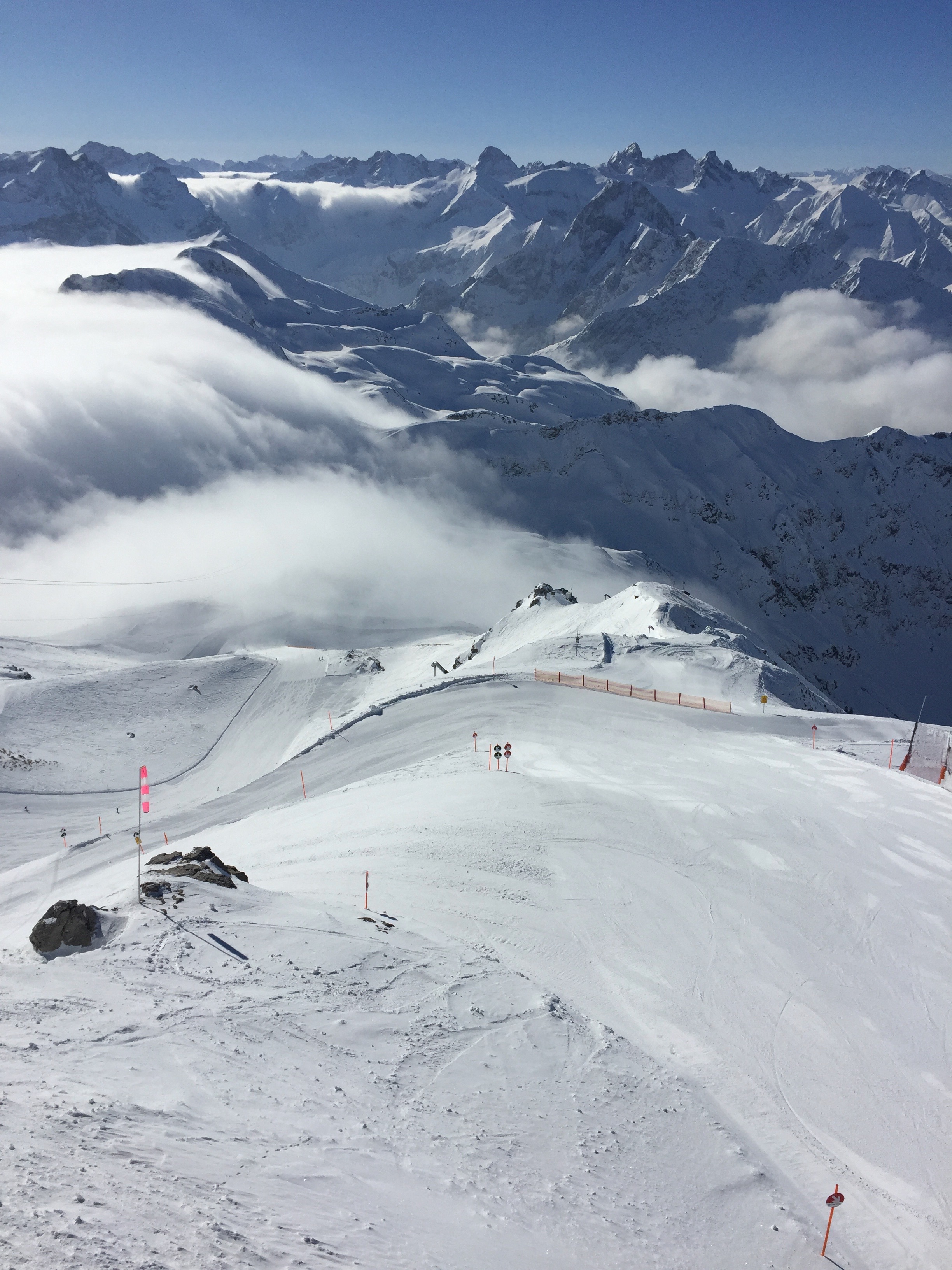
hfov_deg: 48.2
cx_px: 476
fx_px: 1063
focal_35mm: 29
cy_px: 635
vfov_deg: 61.7
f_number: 2.2
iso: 32
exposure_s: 1/13333
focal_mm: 4.15
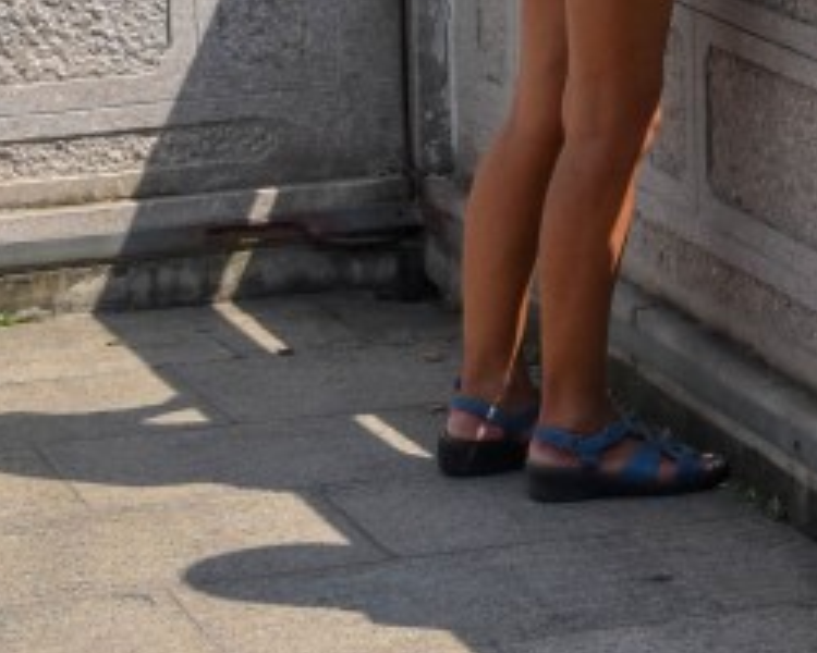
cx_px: 961
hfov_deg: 11.2
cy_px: -500
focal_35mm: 170
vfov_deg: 8.7
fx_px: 4111
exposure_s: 1/1500
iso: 400
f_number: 6.7
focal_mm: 28
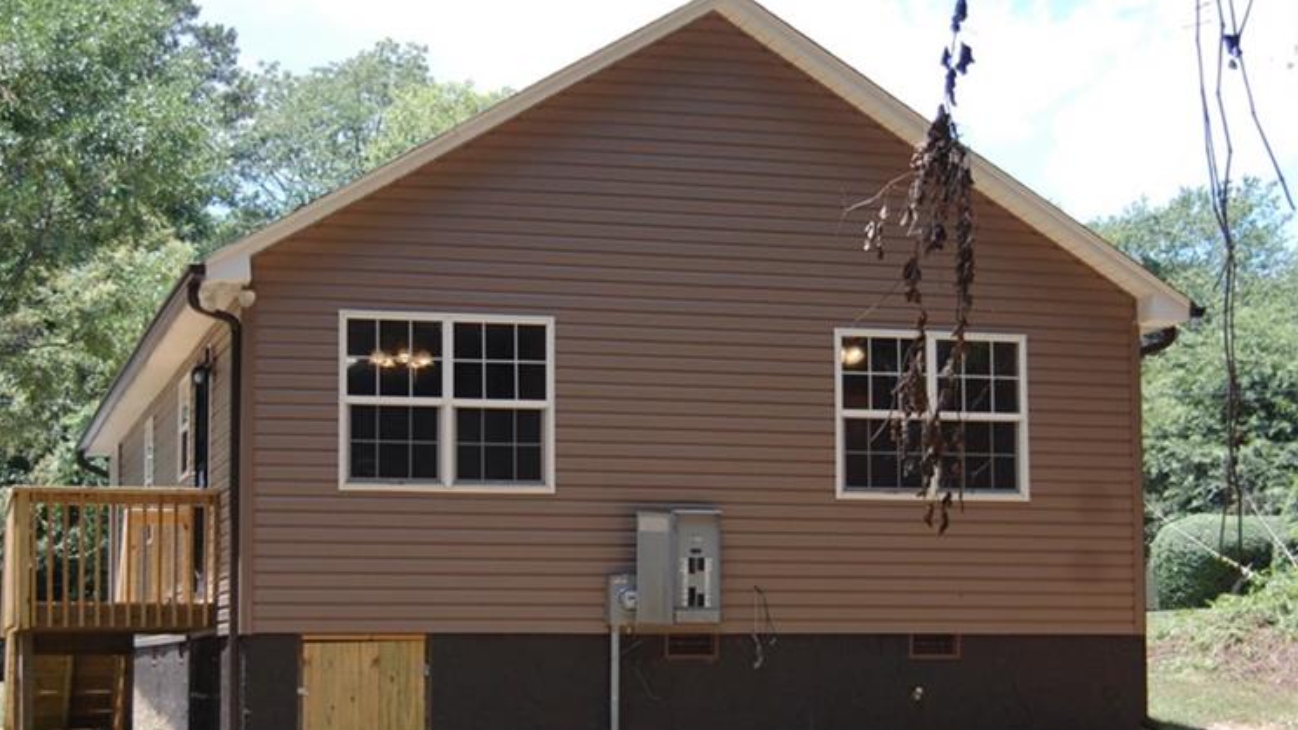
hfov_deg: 30.6
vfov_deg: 17.4
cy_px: 481
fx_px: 2375
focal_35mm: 69
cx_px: 601
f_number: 4.5
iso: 400
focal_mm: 32
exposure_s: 1/400
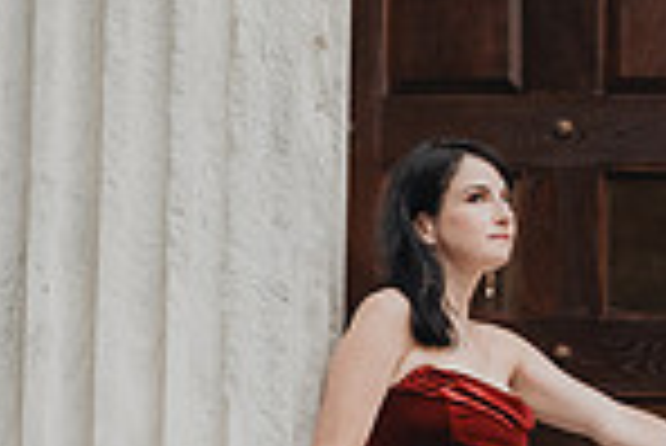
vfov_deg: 4.7
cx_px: 751
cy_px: 319
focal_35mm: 295
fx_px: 5463
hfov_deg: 6.9
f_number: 2.8
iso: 800
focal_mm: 70
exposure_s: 1/1000
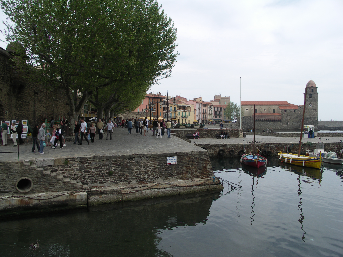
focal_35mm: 22
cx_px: 172
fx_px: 218
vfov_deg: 61.1
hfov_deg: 76.4
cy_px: 128
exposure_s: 1/250
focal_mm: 5.8
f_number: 5.6
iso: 50
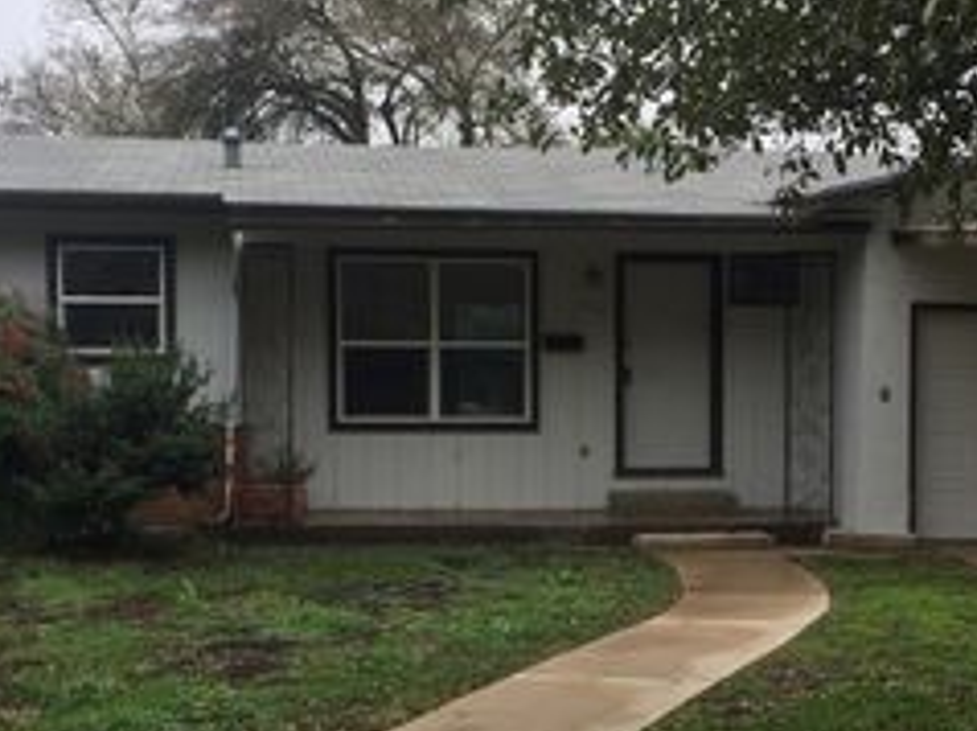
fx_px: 1720
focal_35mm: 61
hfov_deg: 31.7
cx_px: 480
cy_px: 483
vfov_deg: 23.9
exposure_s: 1/383
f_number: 2.2
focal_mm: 4.15
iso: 32
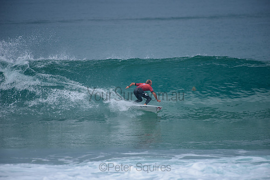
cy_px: 90
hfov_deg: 4.1
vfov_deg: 2.8
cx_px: 135
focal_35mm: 500
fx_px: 3751
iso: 360
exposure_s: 1/2000
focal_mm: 500
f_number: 5.6
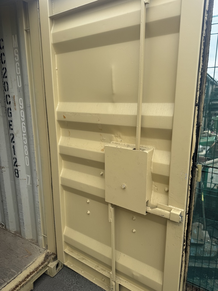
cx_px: 109
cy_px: 146
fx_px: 202
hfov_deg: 56.8
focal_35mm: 24
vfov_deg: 71.6
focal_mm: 6.76
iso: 80
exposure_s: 1/2252
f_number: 1.78
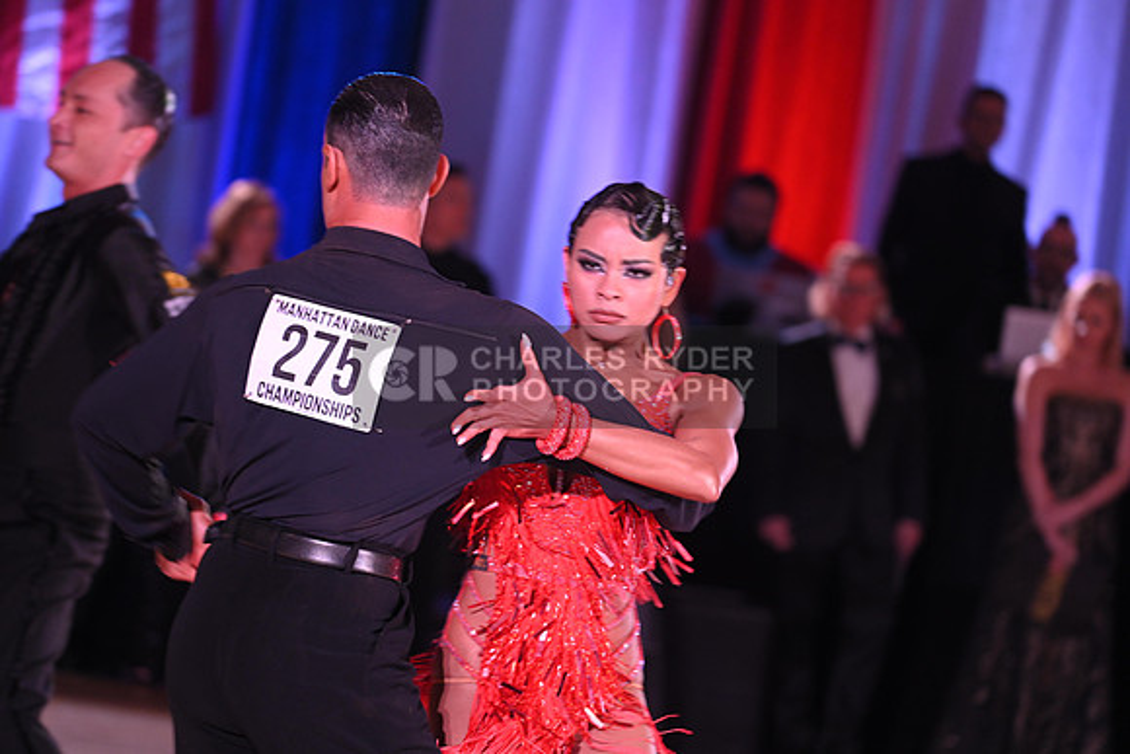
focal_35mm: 175
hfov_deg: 11.7
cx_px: 565
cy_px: 377
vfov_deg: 7.9
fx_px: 5494
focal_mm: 175
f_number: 4.5
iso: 1600
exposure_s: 1/200
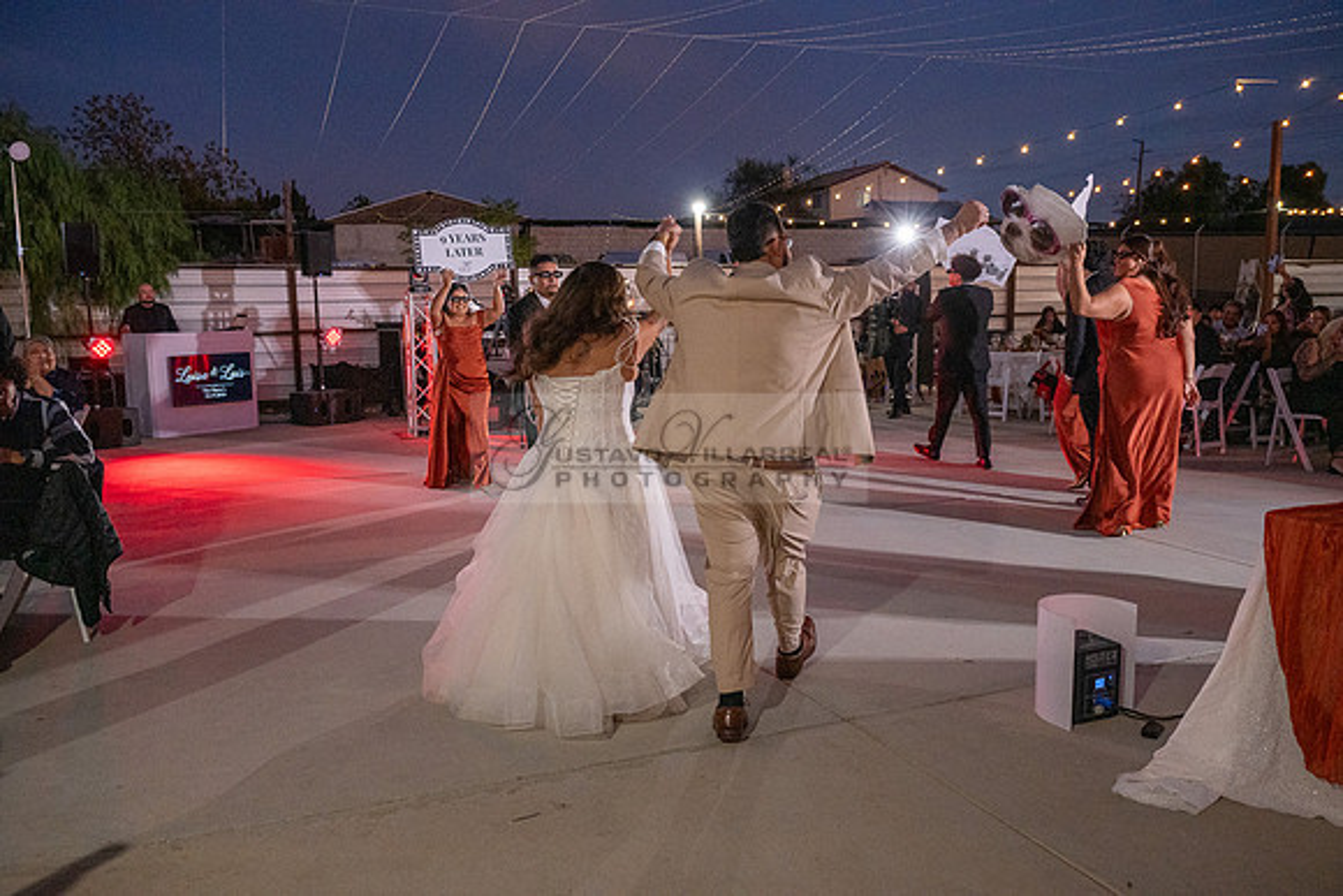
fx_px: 1138
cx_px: 672
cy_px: 448
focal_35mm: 30
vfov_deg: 43.0
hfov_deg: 61.1
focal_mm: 30.5
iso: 4000
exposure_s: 1/250
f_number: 4
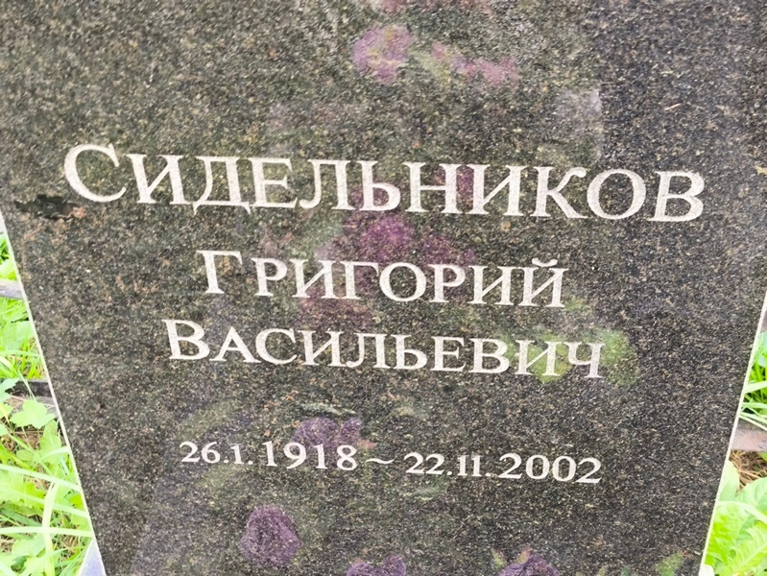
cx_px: 384
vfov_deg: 29.1
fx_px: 1108
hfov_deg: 38.2
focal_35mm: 50
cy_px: 288
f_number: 1.7
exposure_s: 1/60
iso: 80
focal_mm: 4.71
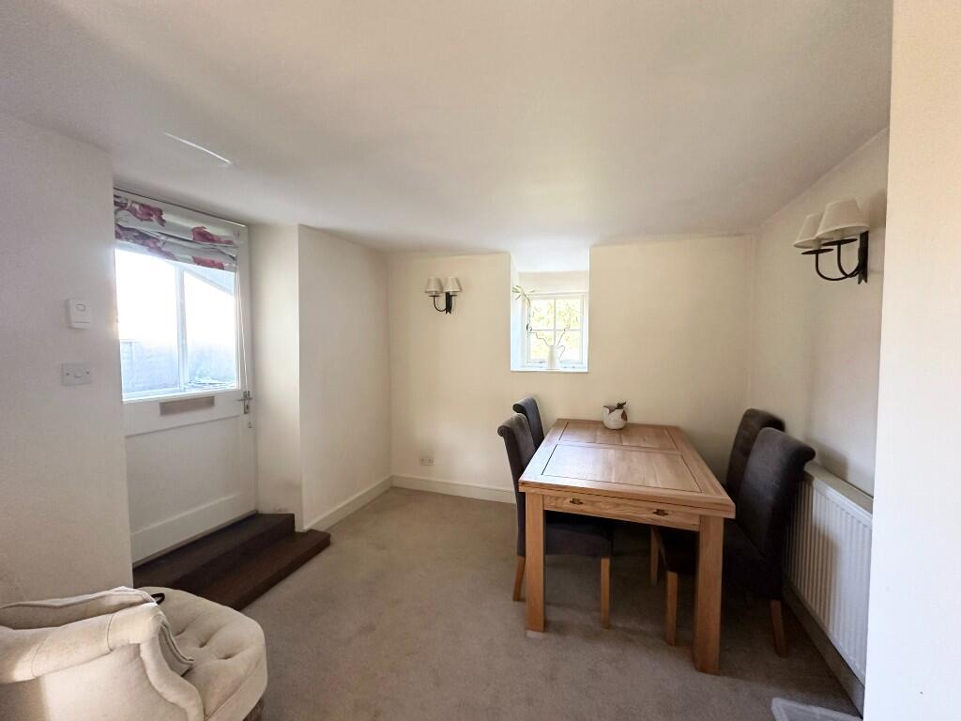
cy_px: 360
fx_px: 389
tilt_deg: -3.2
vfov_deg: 85.7
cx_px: 480
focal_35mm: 14
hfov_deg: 102.1
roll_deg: +0.0
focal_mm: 2.22
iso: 320
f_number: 2.2
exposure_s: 1/78
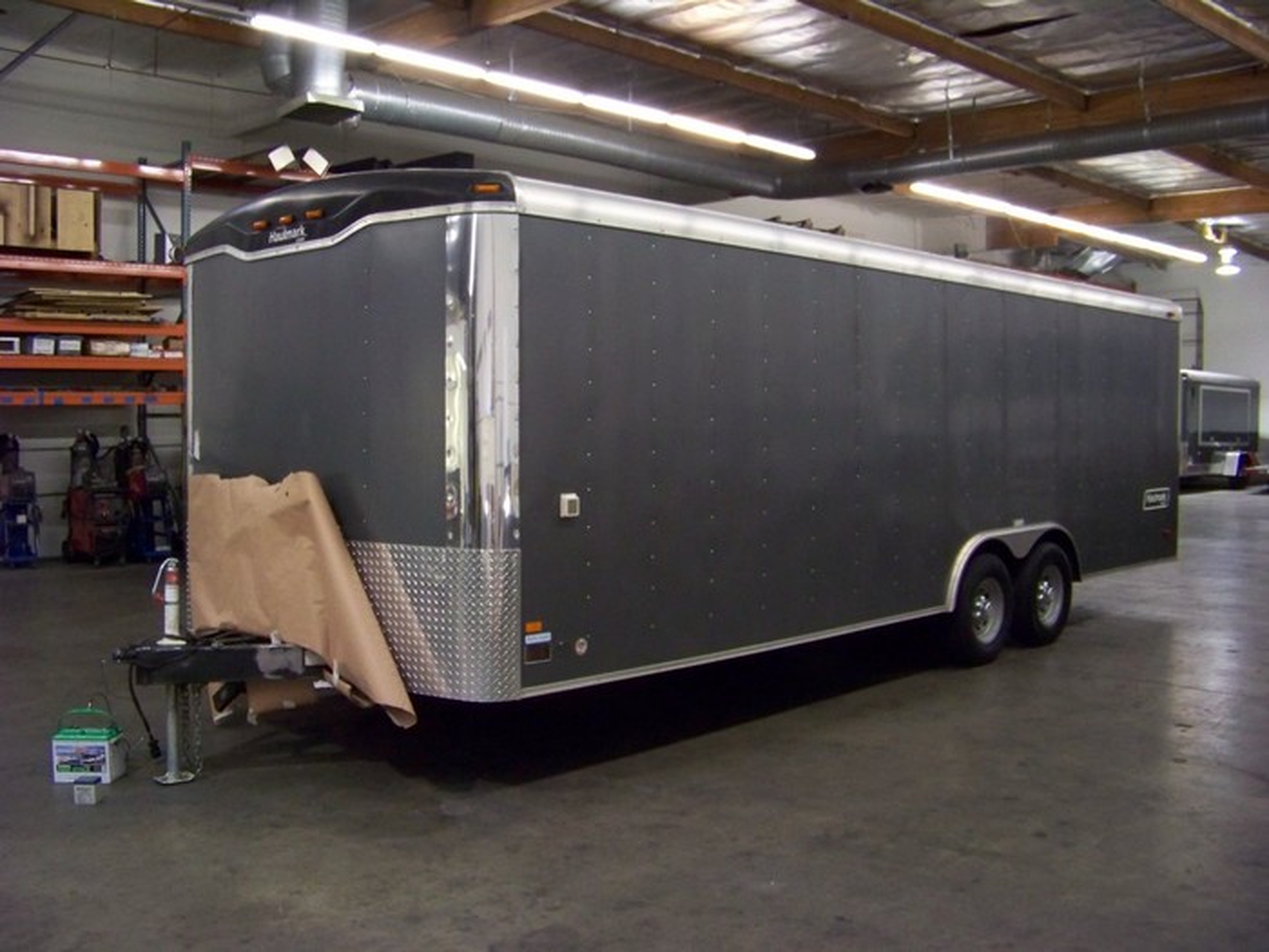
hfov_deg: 51.4
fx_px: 1320
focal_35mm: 36
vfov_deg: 39.7
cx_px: 634
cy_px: 476
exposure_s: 1/30
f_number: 2.8
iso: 337
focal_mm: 5.85
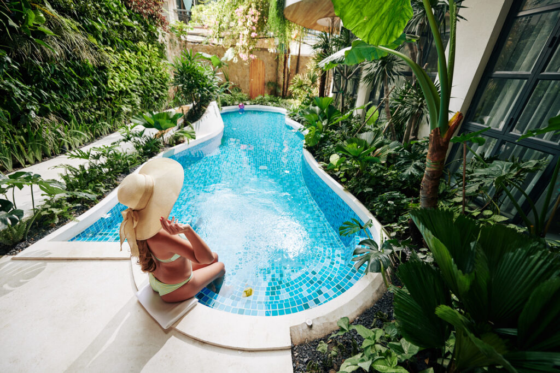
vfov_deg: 81.2
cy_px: 186
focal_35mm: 14
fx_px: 218
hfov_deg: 104.2
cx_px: 280
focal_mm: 14
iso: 400
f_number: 3.5
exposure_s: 1/250
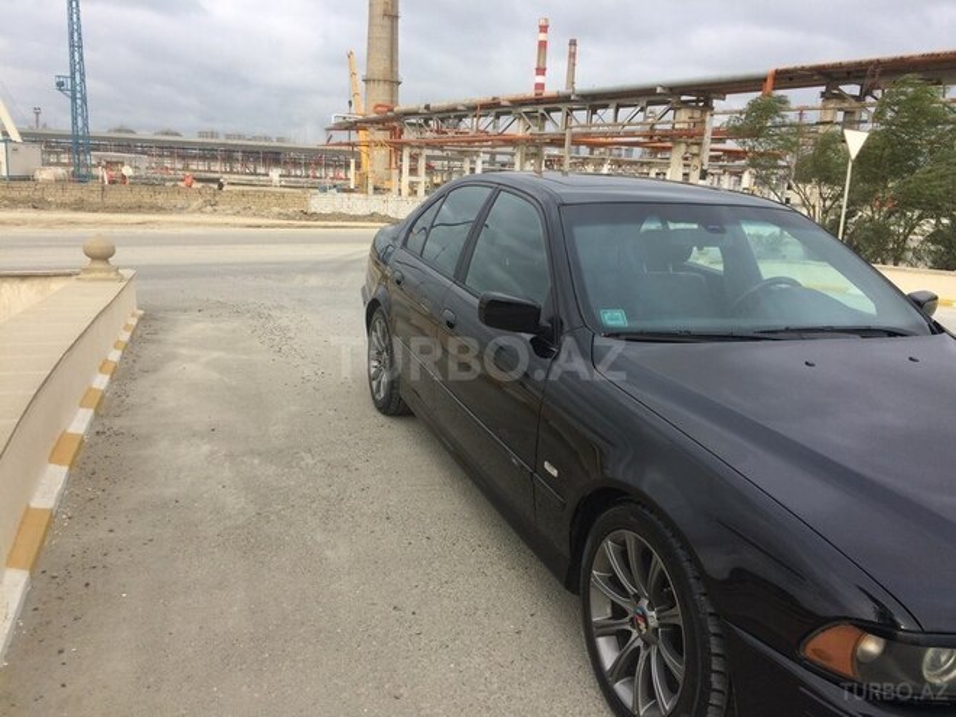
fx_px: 801
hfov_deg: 61.7
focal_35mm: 29
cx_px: 478
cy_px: 358
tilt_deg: -11.4
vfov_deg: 48.2
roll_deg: -4.7
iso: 32
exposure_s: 1/933
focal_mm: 4.15
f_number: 2.2
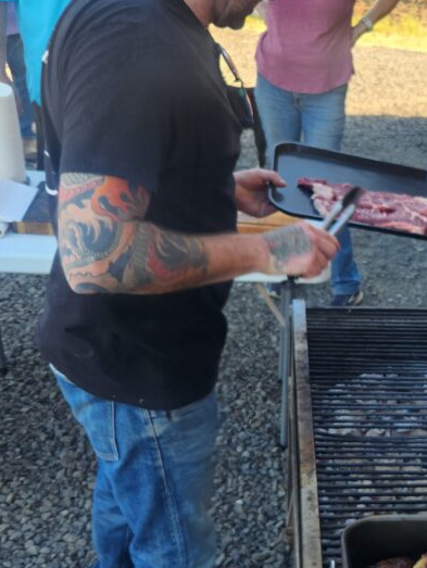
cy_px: 323
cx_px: 414
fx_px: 739
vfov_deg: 42.0
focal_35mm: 45
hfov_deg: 30.3
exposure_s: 1/180
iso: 32
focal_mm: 5.4
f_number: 1.8
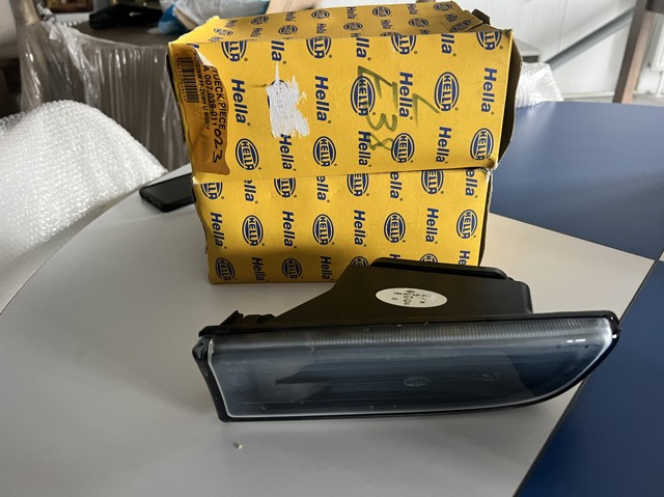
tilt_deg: -29.8
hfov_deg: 67.3
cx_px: 332
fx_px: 498
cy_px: 248
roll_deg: +1.8
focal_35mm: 26
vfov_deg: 53.0
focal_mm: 5.7
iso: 500
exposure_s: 1/46
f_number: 1.5
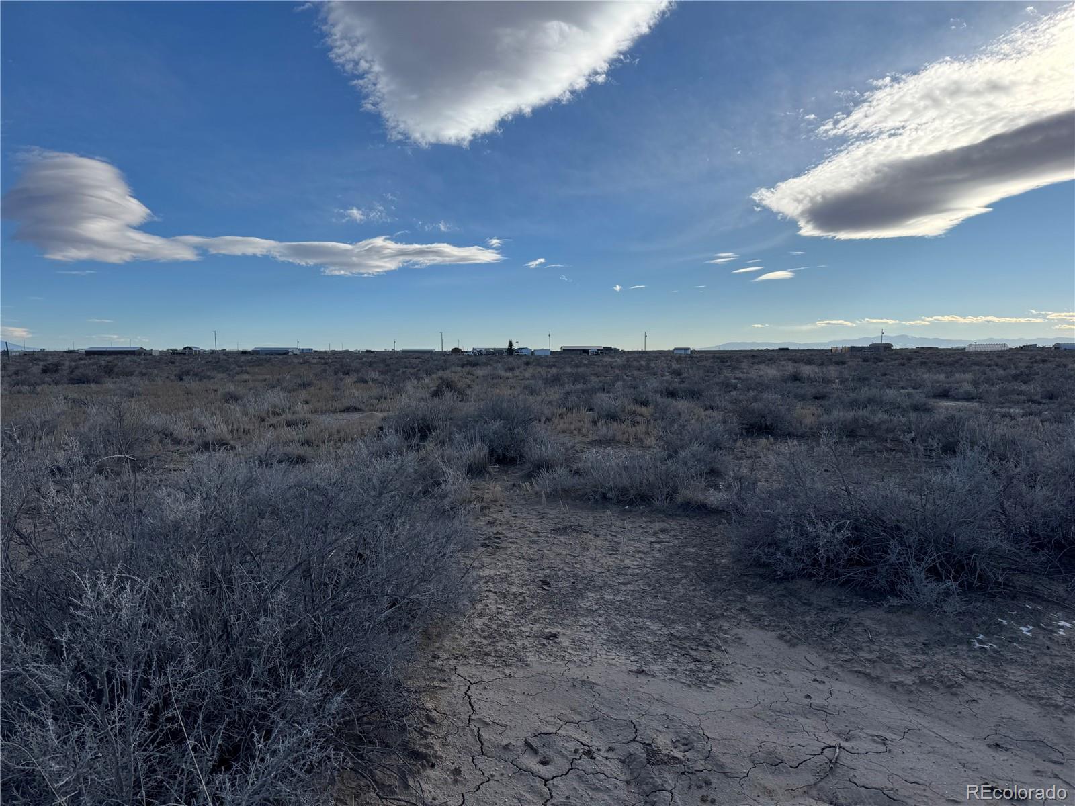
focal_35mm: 24
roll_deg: -1.4
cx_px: 538
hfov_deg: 71.6
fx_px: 745
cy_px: 403
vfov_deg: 56.8
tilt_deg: -4.0
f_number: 1.78
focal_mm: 6.76
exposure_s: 1/6410
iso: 80
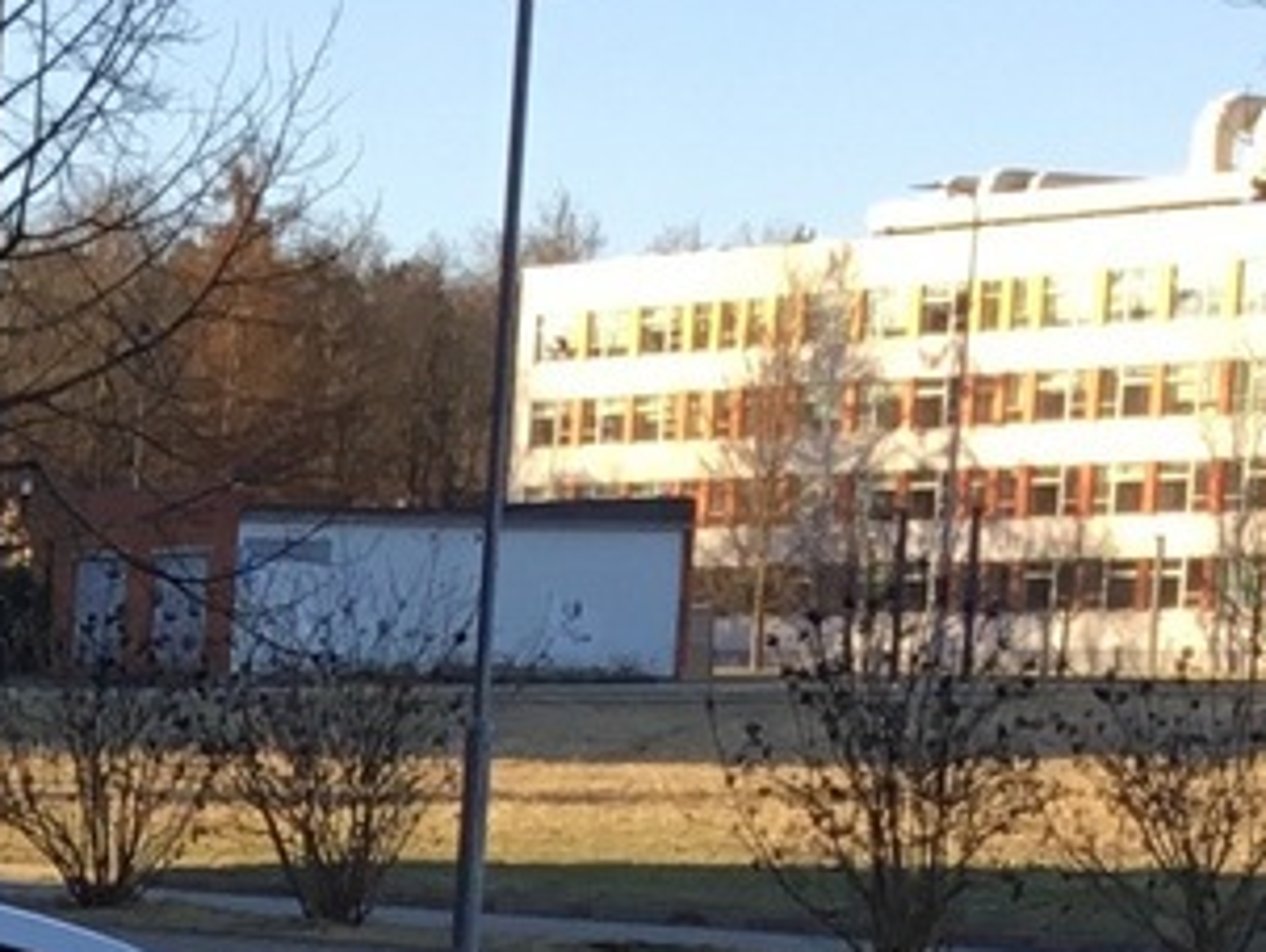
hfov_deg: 11.2
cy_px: 1686
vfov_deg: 8.7
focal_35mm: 164
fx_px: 6003
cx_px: -1044
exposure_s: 1/347
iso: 25
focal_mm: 3.3
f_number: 2.4
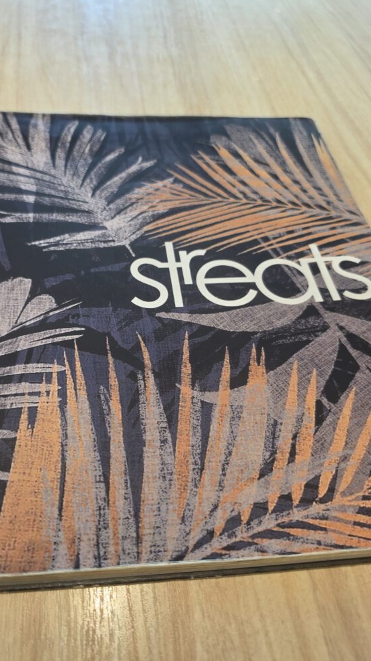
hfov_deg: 43.9
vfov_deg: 71.9
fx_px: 455
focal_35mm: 26
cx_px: 131
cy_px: 330
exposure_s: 1/66
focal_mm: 6.5
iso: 80
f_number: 1.4
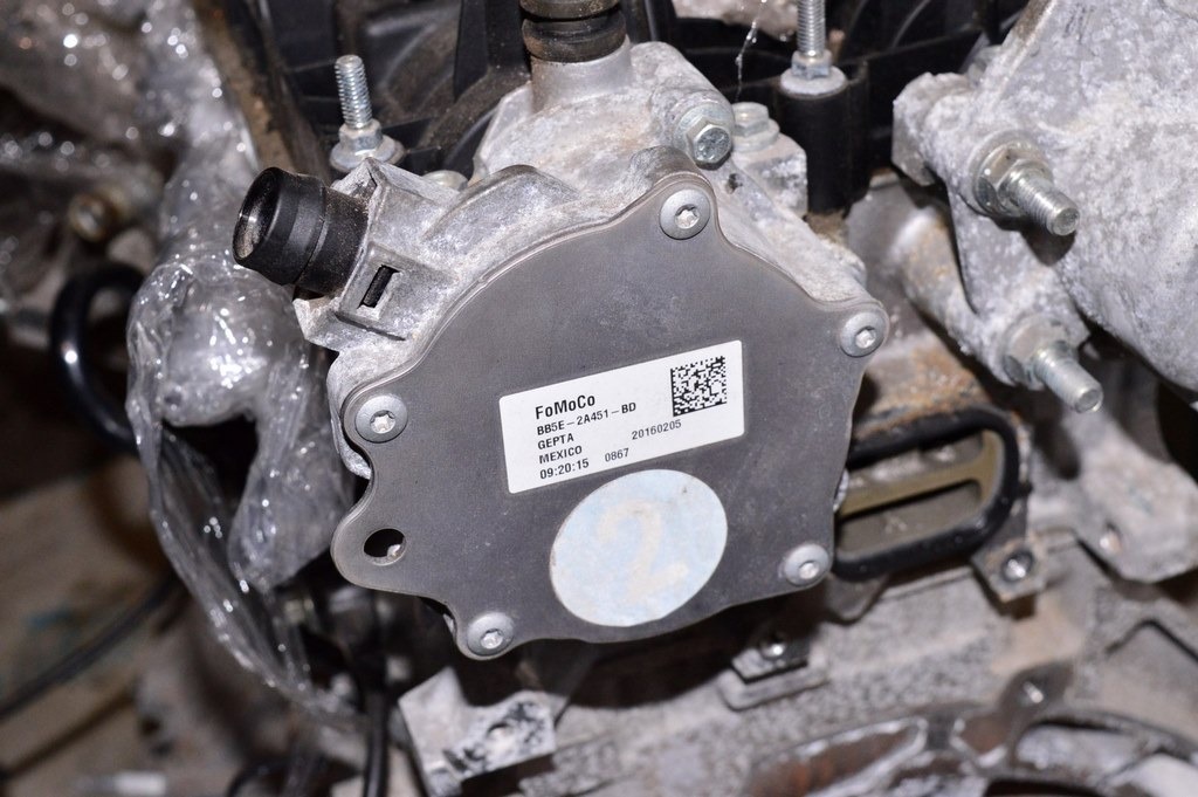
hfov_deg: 35.1
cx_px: 599
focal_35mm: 57
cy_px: 398
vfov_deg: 23.7
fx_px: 1895
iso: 1600
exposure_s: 1/160
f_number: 8
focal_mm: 38
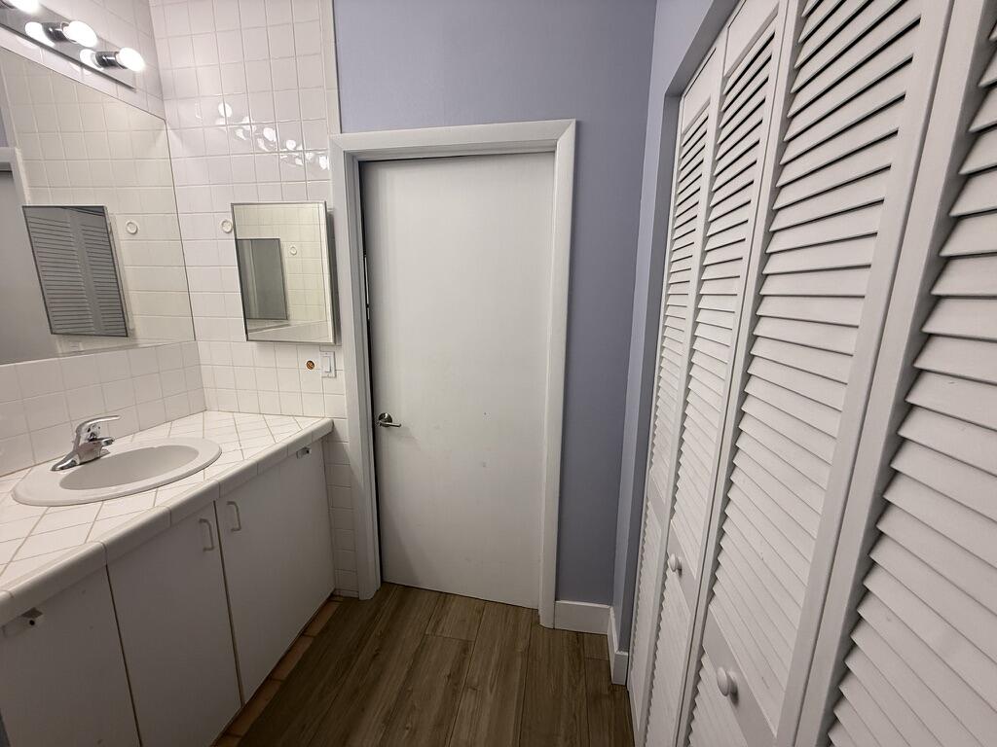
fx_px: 403
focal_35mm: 14
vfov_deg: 85.7
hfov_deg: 102.1
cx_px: 498
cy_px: 374
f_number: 2.2
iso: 100
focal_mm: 2.22
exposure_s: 1/120
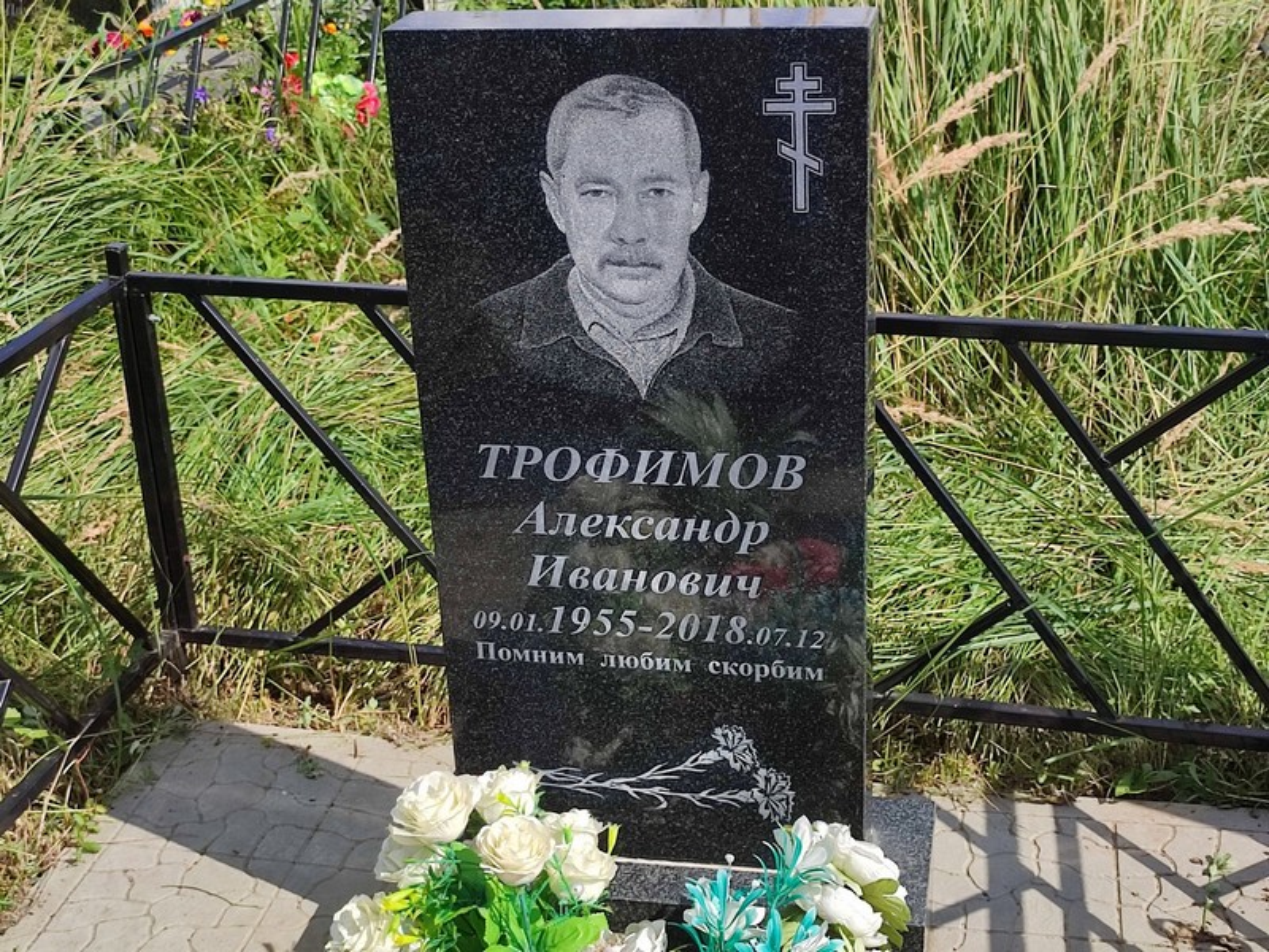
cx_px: 634
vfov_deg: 54.9
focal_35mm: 25
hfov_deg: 69.4
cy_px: 476
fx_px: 916
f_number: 1.9
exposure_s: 1/721
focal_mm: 6.04
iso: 50
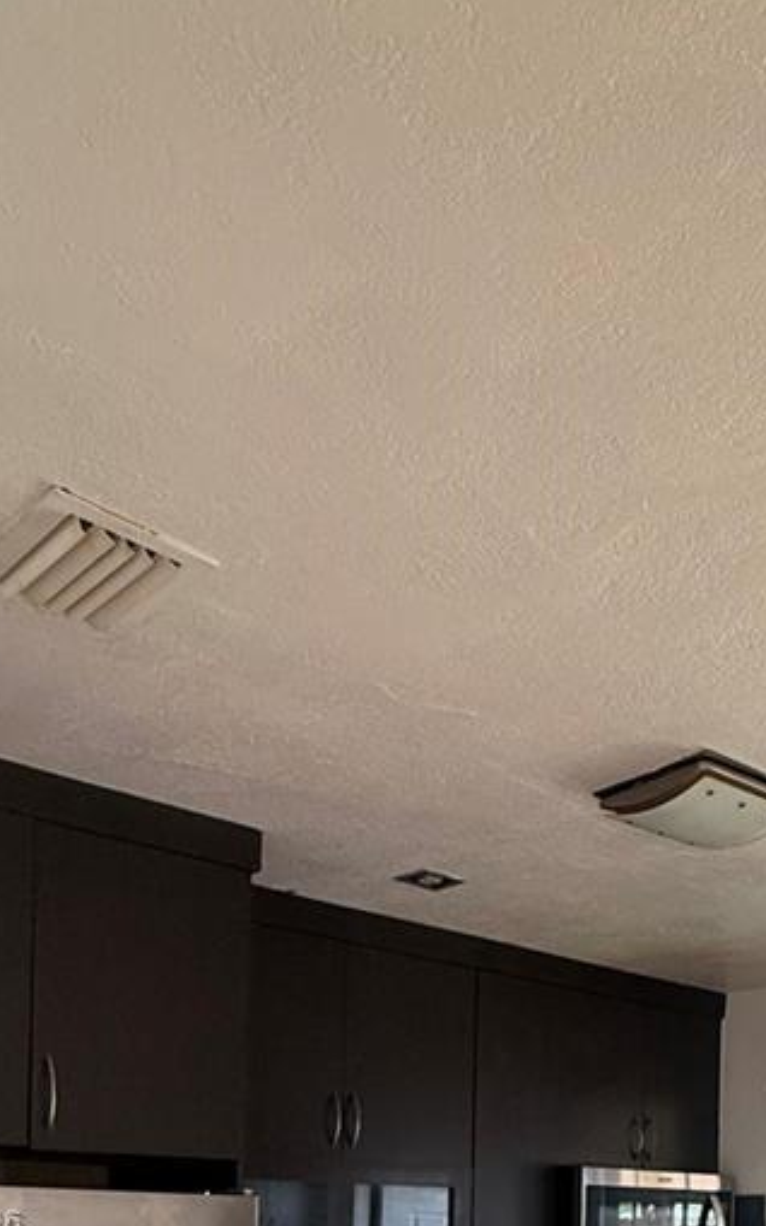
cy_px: 1226
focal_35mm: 35
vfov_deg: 46.4
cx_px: 660
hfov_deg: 34.6
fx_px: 1169
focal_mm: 2.22
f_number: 2.2
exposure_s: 1/71
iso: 320
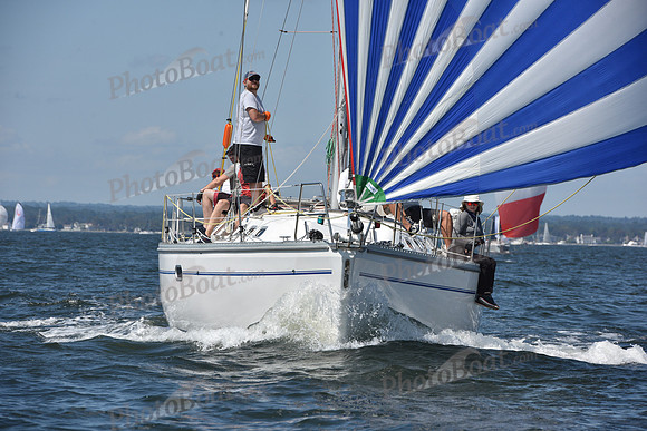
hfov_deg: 10.3
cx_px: 324
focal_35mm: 200
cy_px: 216
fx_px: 3595
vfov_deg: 6.9
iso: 320
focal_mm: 200
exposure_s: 1/1250
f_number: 10
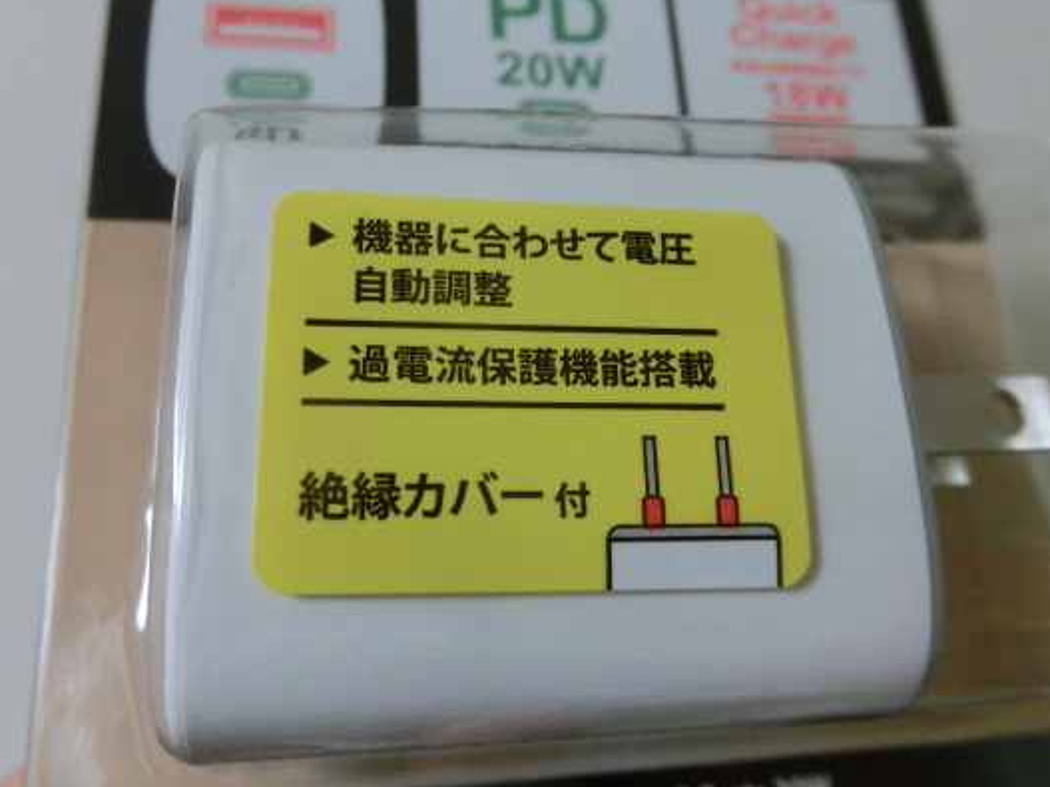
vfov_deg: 41.6
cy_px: 313
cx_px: 538
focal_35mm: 34
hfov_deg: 54.0
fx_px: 1031
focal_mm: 5
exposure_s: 1/125
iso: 400
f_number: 3
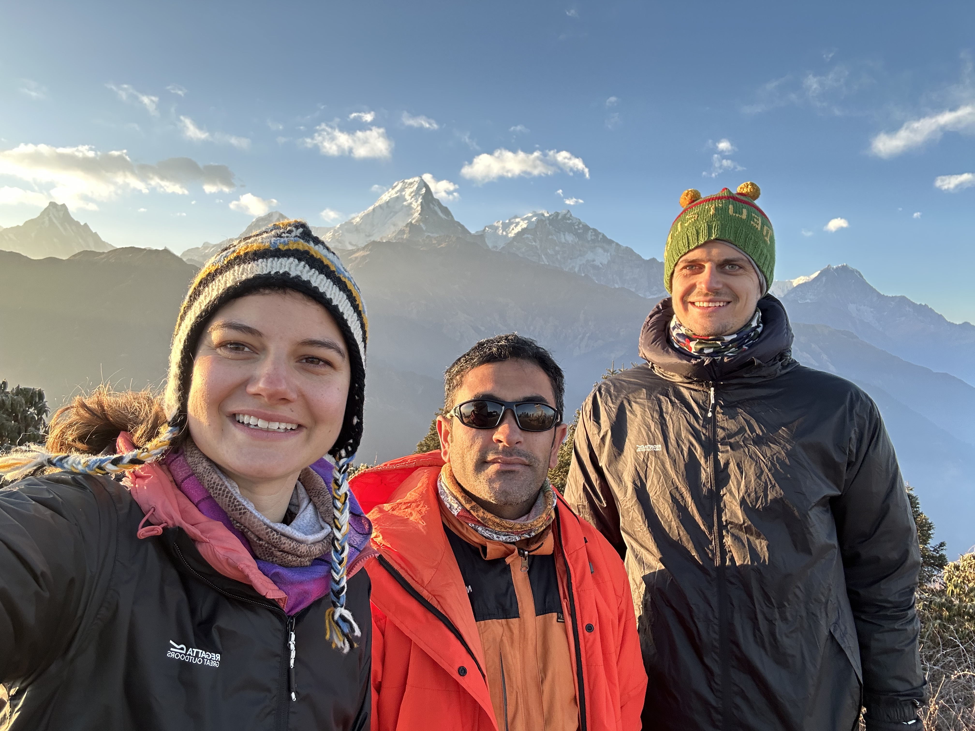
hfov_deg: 73.9
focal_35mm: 23
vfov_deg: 58.9
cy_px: 366
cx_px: 488
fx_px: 648
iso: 25
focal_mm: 2.69
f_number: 1.9
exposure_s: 1/121
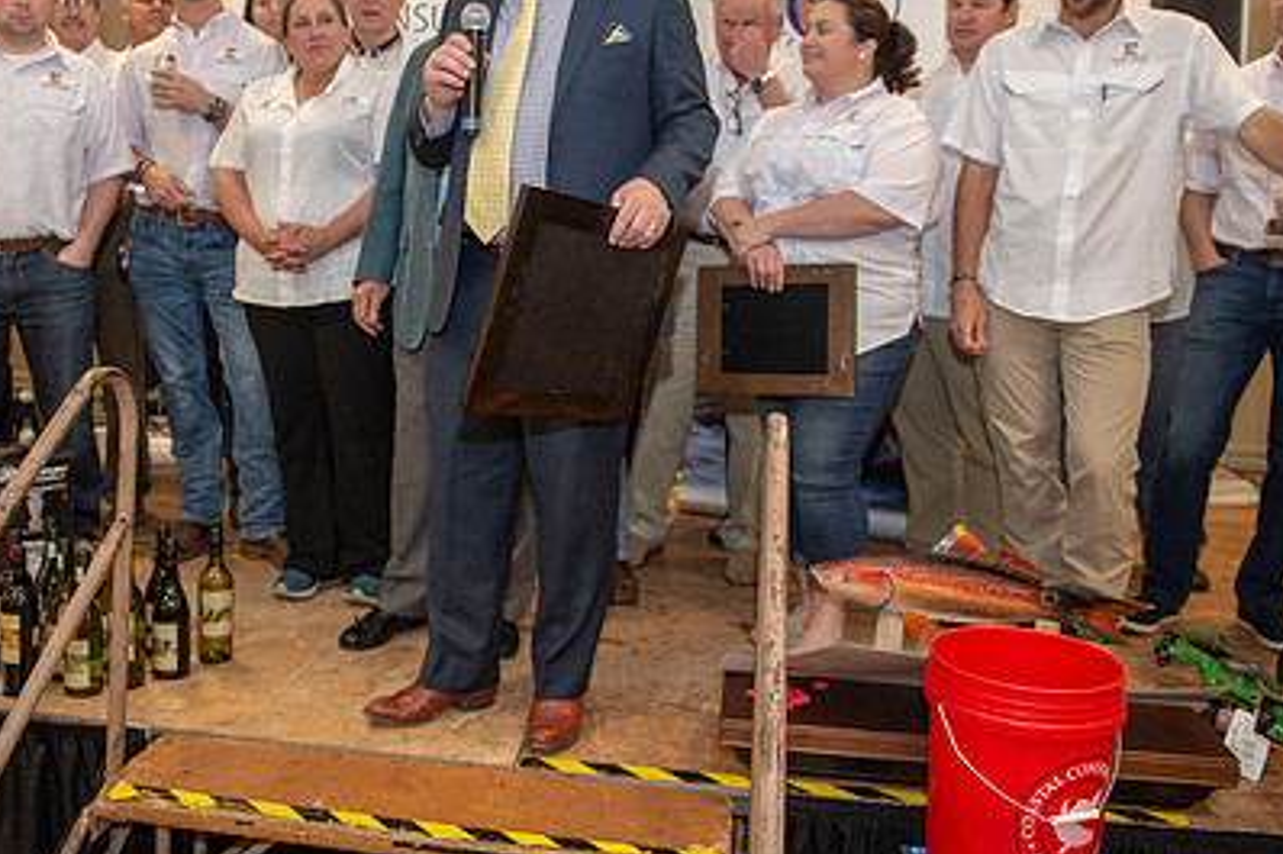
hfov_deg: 54.3
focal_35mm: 35
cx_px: 551
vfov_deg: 37.5
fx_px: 1247
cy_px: 306
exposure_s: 1/100
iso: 800
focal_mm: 24
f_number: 3.2
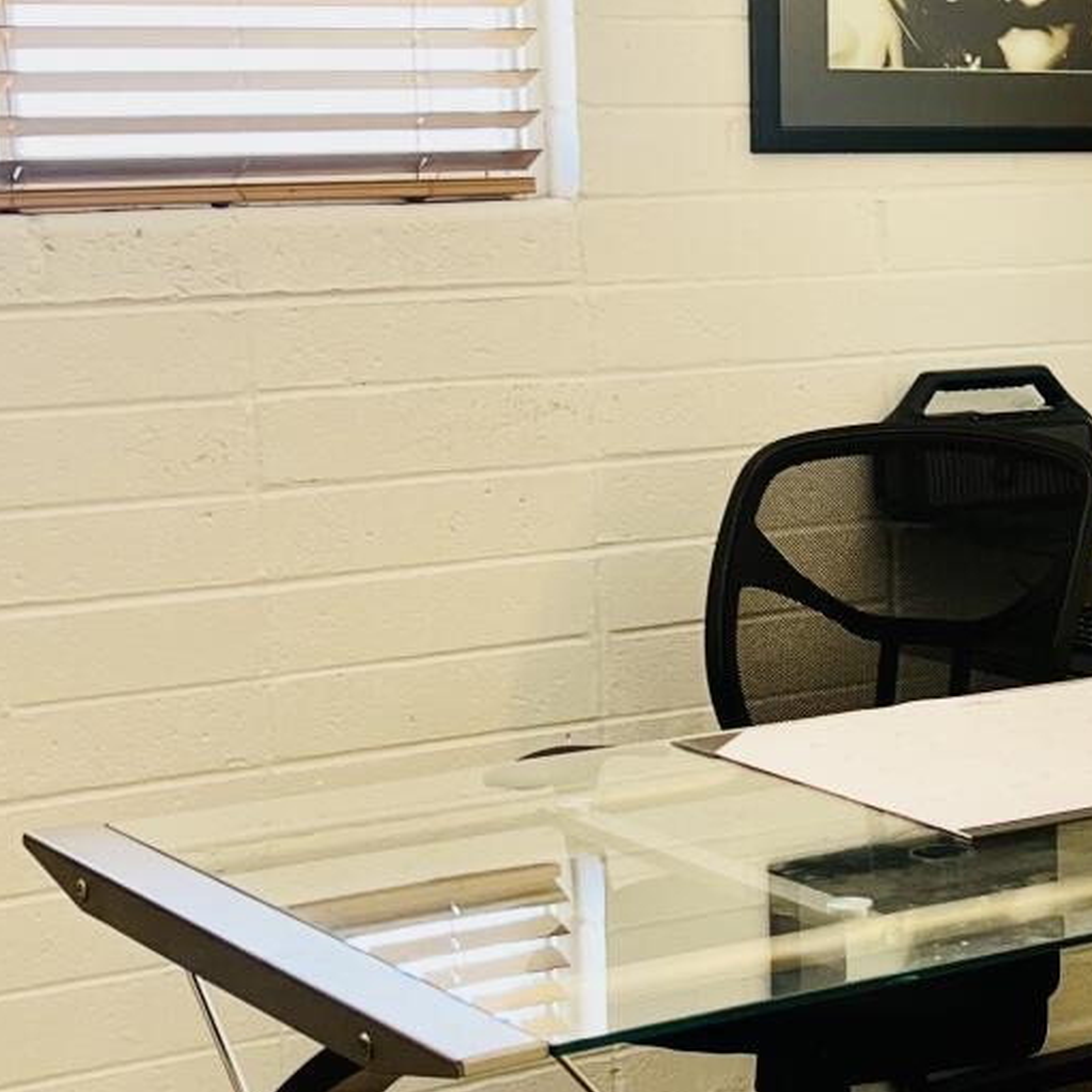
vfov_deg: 19.3
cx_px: 1182
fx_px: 3212
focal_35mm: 90
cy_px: 562
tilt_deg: -6.5
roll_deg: +1.6
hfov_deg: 18.6
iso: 125
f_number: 1.5
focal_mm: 5.7
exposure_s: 1/120
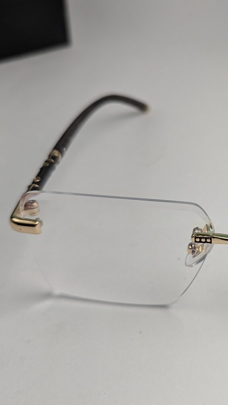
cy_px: 194
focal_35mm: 47
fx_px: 505
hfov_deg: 24.4
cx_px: 224
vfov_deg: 43.7
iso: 69
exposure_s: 1/231
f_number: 1.85
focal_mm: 6.81
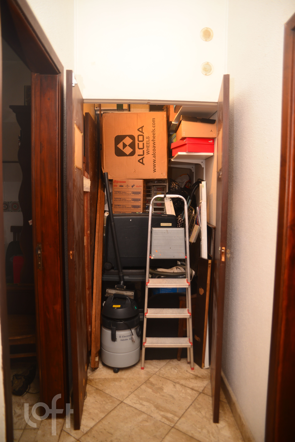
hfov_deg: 28.1
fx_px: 589
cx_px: 148
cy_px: 221
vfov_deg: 41.1
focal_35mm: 48
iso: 200
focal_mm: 48
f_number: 2.8
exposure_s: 1/100
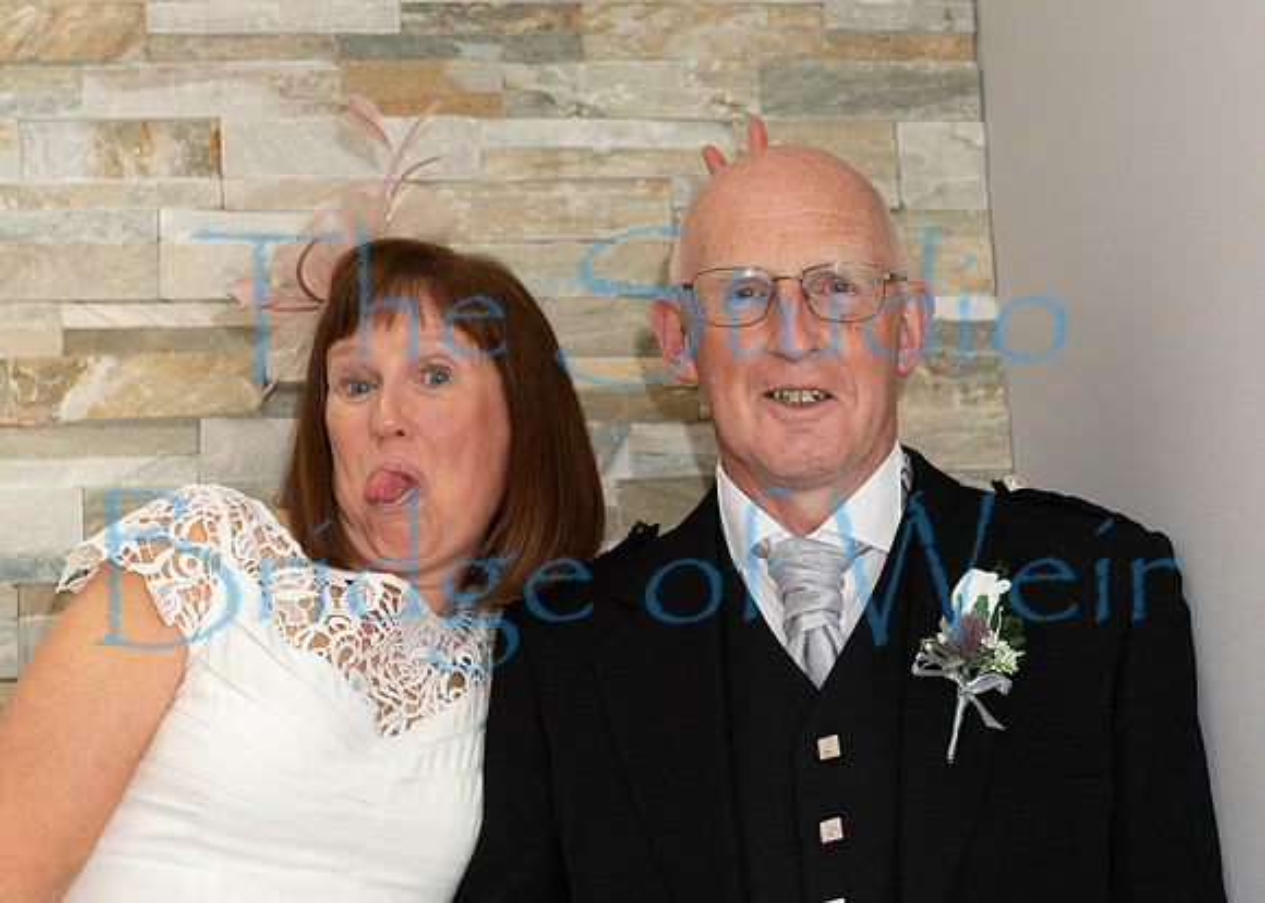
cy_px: 339
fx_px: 3454
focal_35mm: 96
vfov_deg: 14.9
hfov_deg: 20.7
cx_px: 724
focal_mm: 62
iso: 560
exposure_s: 1/200
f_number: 4
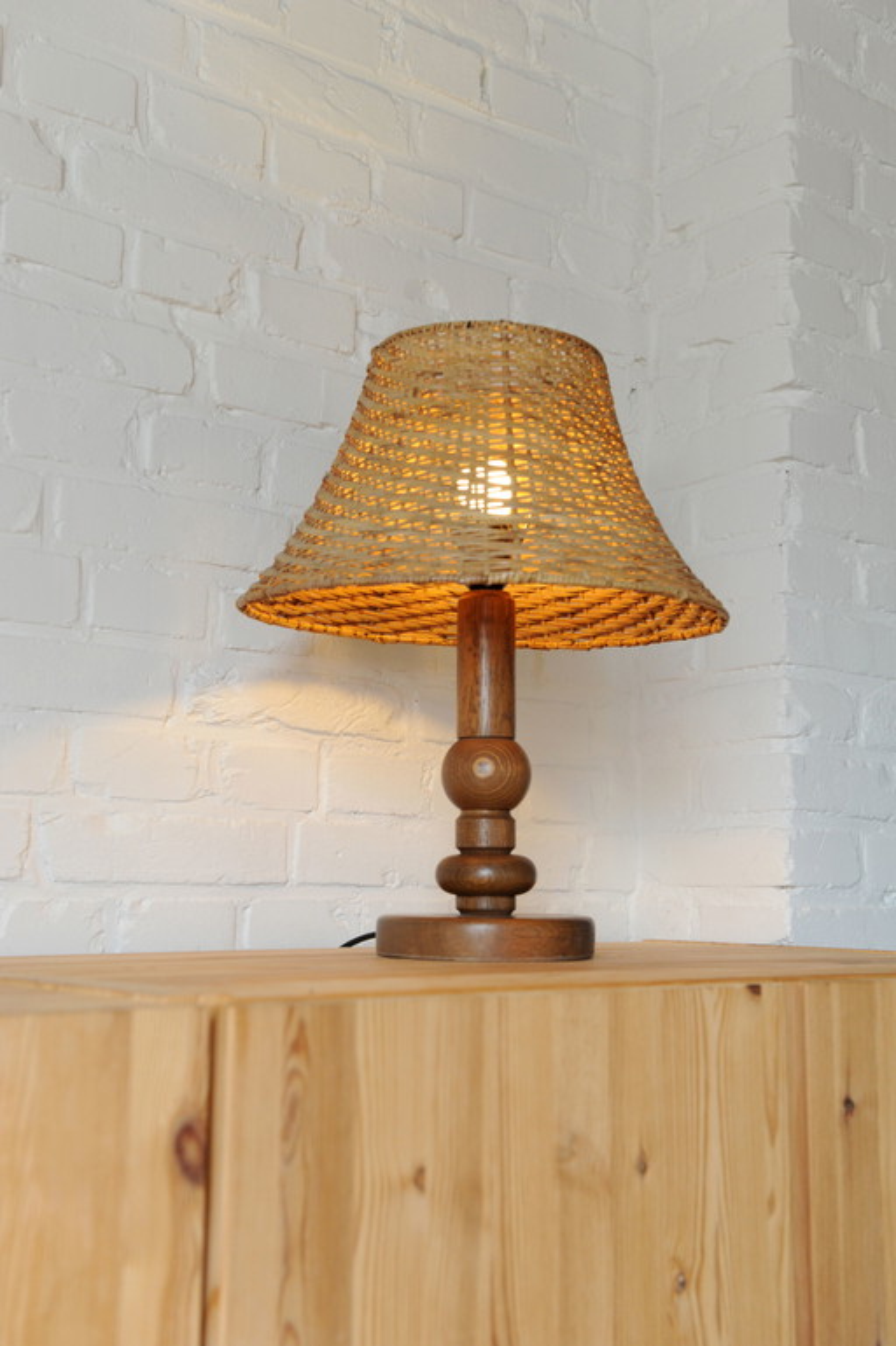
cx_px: 448
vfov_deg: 43.6
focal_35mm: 45
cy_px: 673
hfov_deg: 29.8
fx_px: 1681
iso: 1250
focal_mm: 45
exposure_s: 1/100
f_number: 5.6
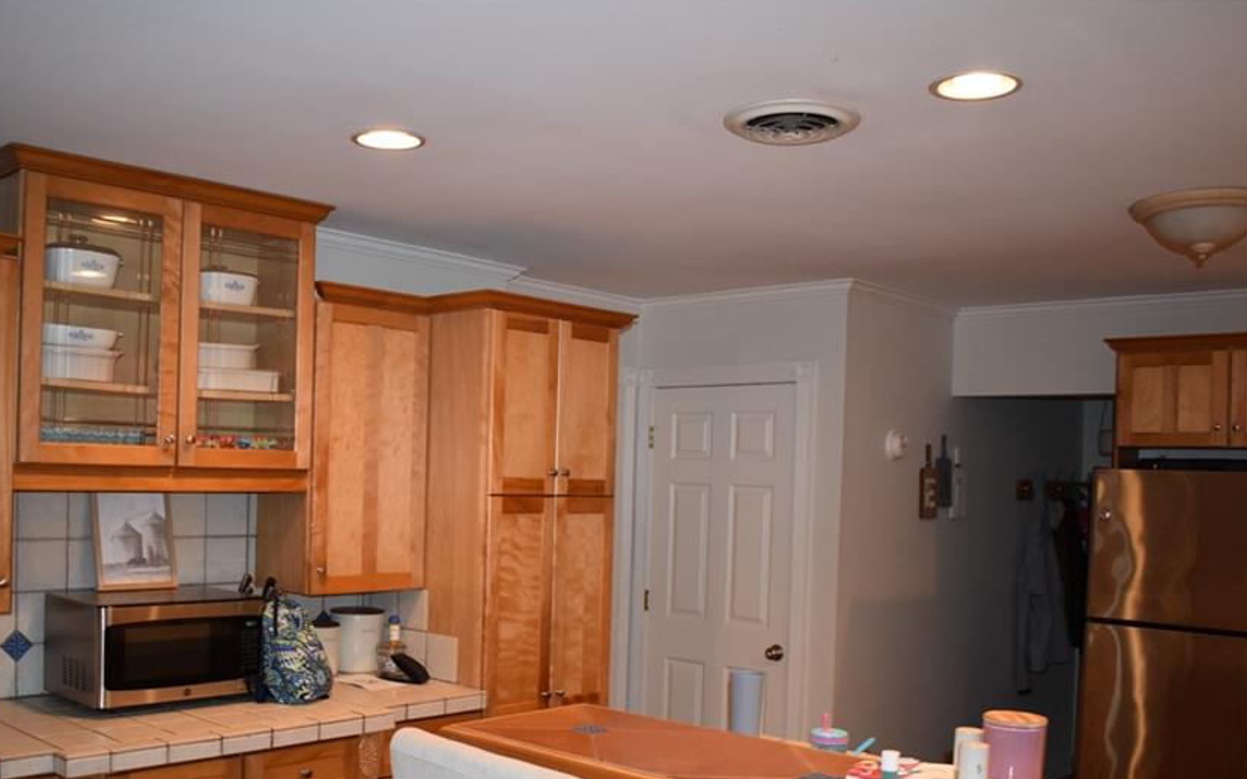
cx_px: 534
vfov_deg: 37.0
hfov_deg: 56.5
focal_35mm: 34
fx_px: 1155
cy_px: 505
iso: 1000
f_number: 3.5
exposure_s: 1/60
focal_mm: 18
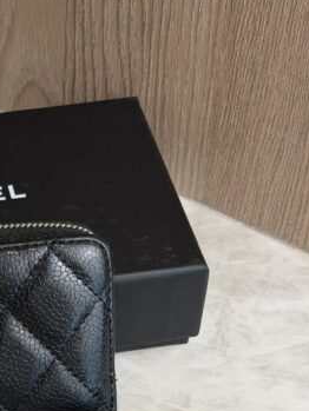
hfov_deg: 13.2
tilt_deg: -48.3
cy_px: 389
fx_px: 1308
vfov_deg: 17.5
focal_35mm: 110
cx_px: -24
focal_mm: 6.76
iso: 80
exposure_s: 1/120
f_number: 1.78
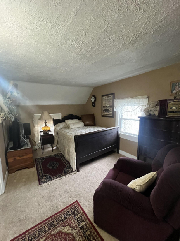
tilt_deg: -5.3
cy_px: 122
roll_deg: -0.6
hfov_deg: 85.6
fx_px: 97
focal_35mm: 14
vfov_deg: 102.1
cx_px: 88
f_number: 1.8
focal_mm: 1.57
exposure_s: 1/60
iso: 640
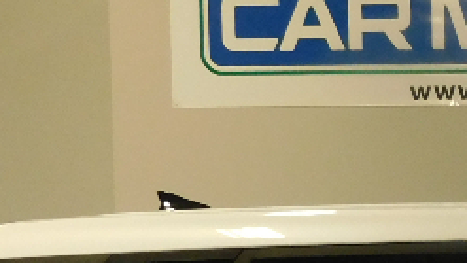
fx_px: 1288
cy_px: 371
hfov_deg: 18.5
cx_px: 669
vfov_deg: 11.3
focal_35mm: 104
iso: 250
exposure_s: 1/30
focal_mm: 4
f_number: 3
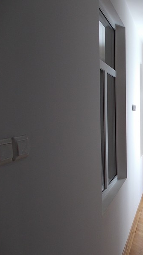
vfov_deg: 52.8
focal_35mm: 38
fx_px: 256
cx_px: 166
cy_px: 128
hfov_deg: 27.8
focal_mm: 4.6
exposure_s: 1/25
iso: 100
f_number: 3.2
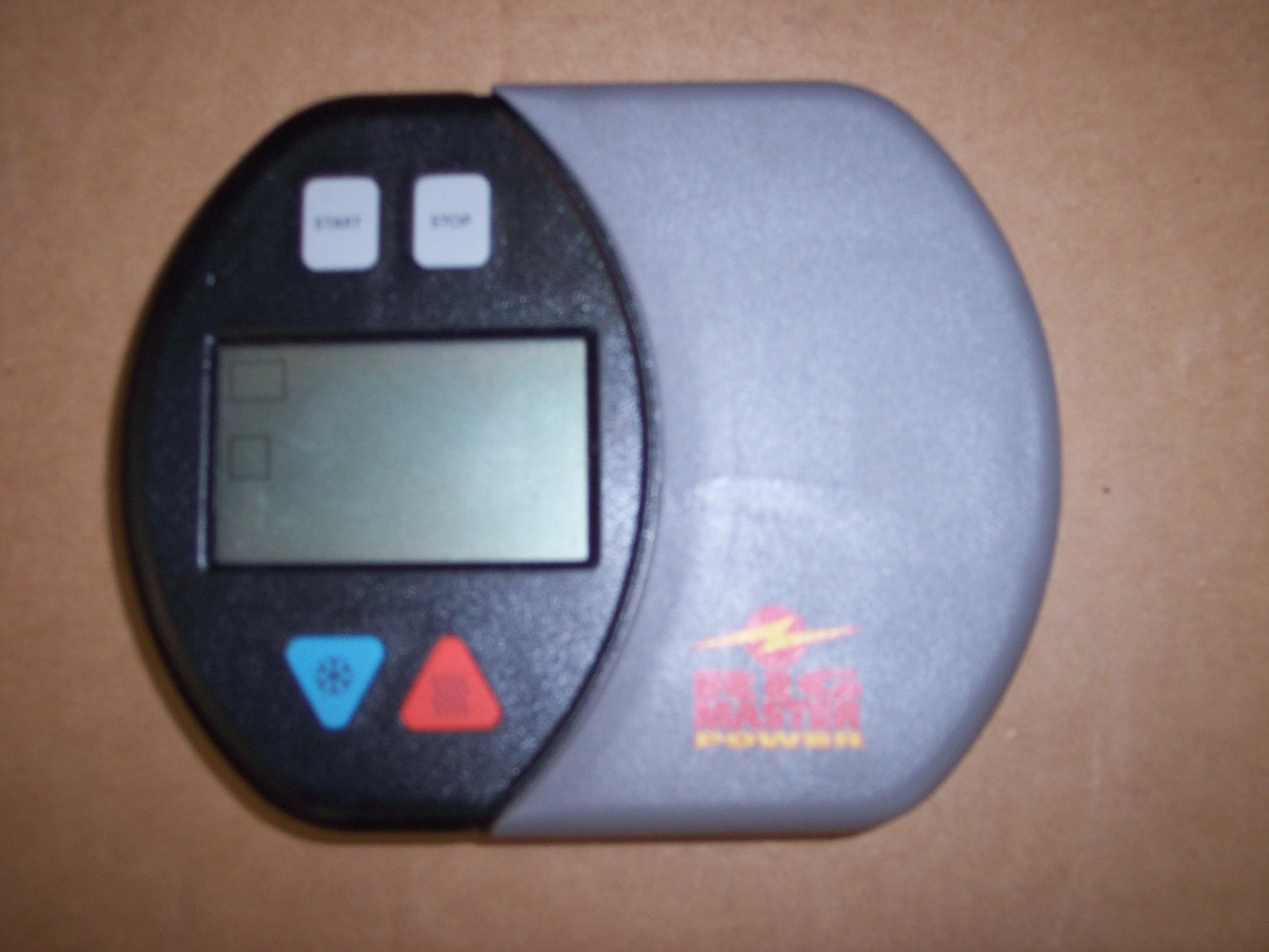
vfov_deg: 37.7
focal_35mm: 38
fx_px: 1393
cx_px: 634
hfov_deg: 49.0
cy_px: 476
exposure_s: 1/30
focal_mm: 8
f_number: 2.8
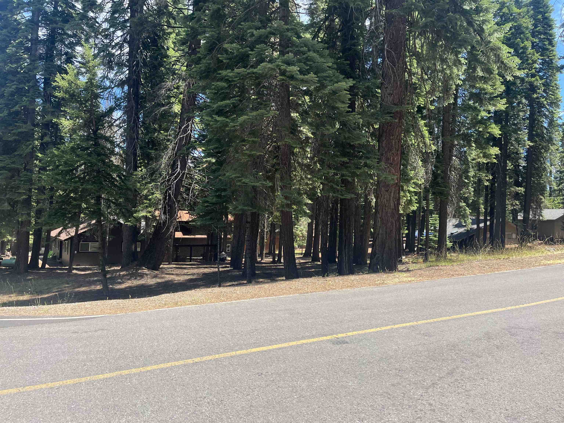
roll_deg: -1.7
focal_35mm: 26
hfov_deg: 67.3
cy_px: 212
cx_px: 282
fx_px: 424
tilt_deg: +1.7
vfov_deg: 53.1
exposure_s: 1/1140
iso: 50
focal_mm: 5.1
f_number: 1.6
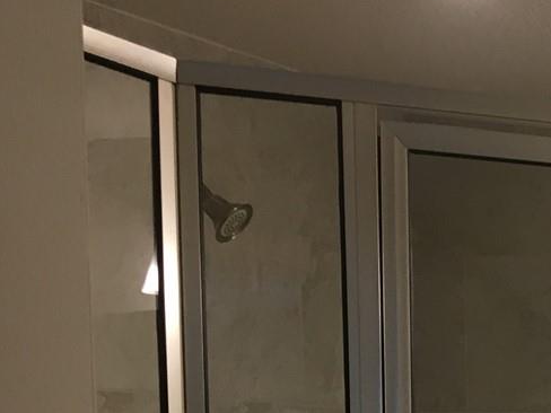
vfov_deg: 14.3
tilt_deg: -7.0
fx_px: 1512
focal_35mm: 95
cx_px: 848
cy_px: 659
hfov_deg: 18.2
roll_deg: -1.1
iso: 50
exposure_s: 1/30
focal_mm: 4.15
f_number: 2.2
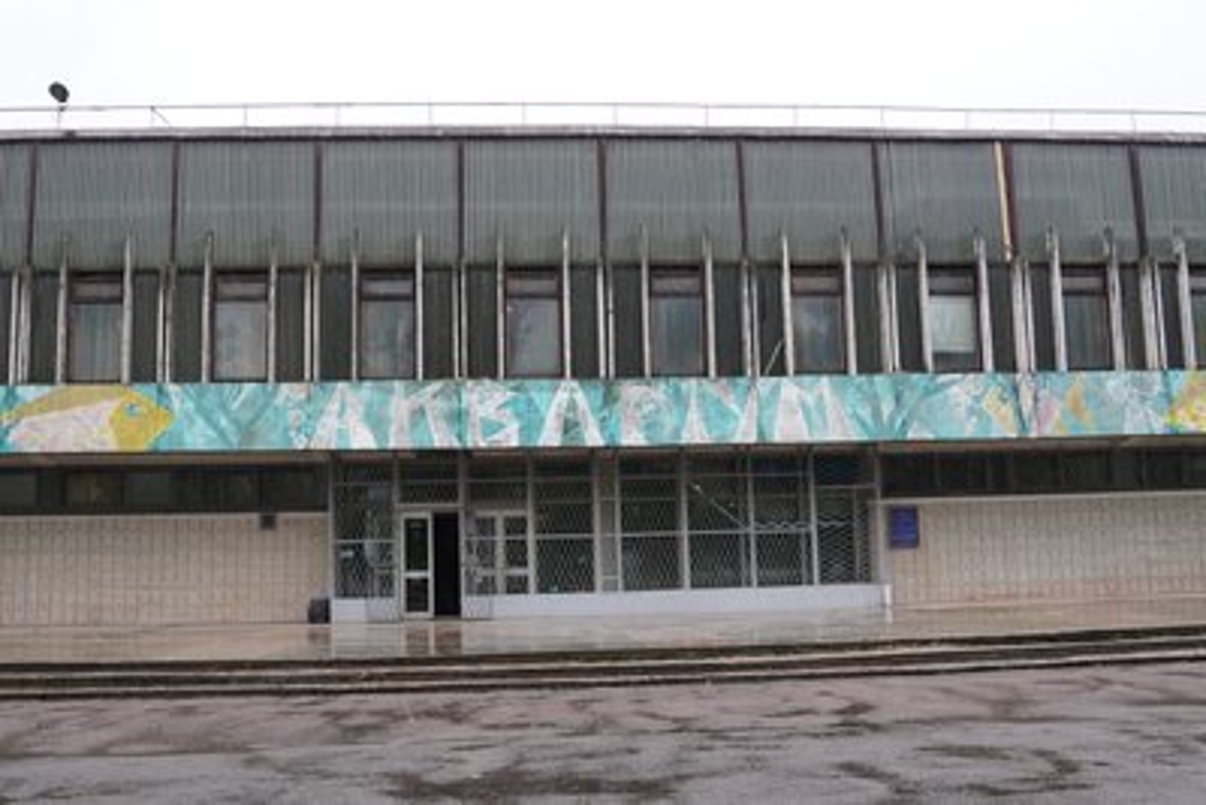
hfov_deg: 53.1
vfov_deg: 36.9
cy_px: 402
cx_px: 603
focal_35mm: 36
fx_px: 1206
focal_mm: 24
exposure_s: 1/160
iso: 100
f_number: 4
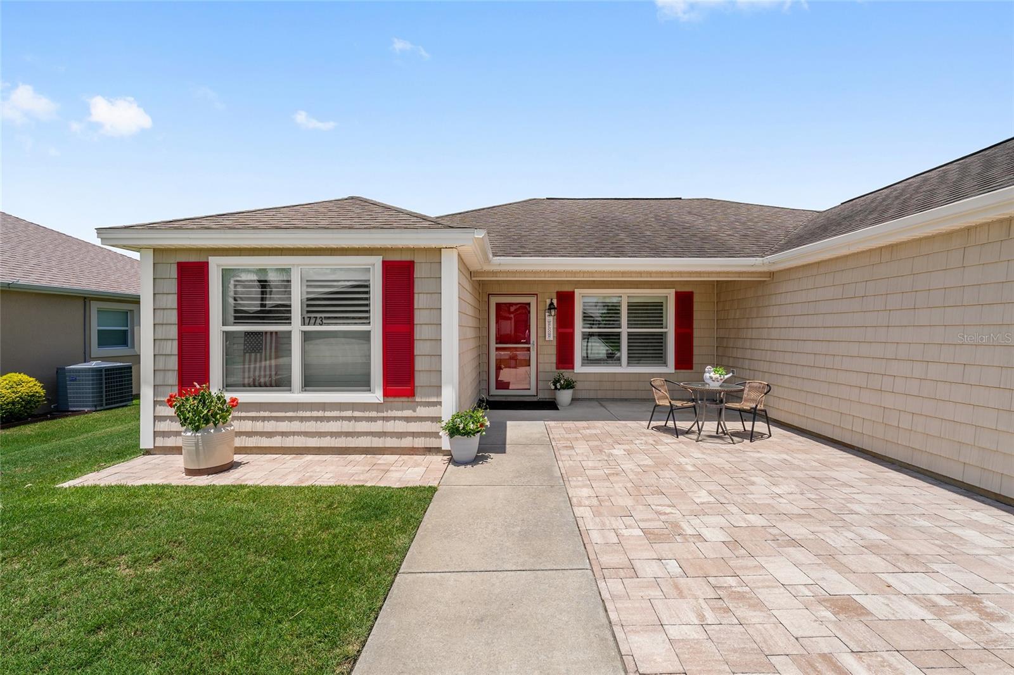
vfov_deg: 81.2
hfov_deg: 104.3
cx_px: 507
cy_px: 338
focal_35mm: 14
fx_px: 394
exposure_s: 1/500
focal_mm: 14
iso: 125
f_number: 8
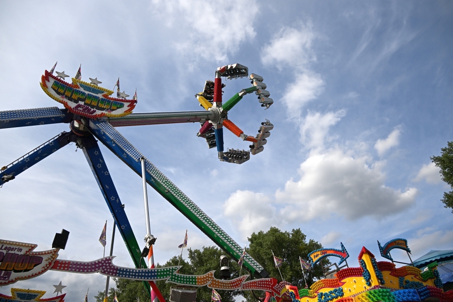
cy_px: 151
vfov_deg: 53.2
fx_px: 302
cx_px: 226
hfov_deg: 73.7
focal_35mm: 24
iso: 200
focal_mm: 24
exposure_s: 1/1600
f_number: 5.6
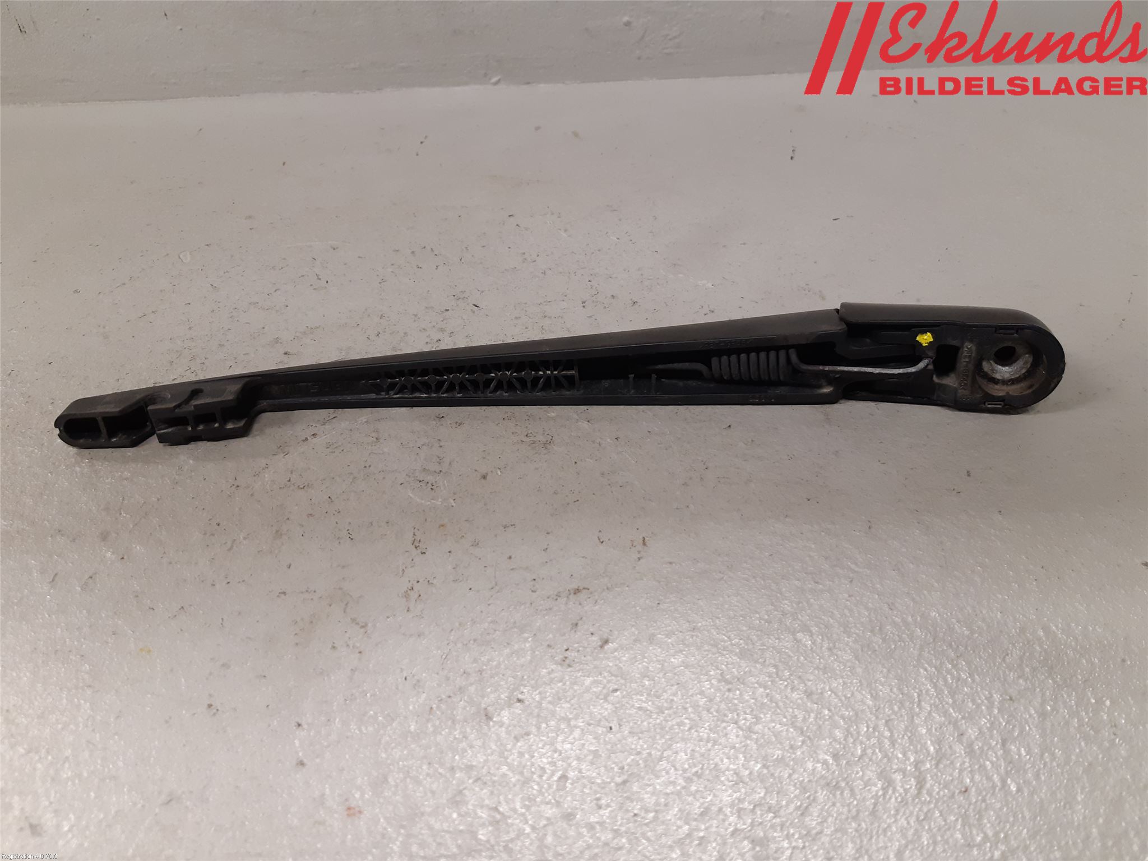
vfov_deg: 53.1
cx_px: 574
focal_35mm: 26
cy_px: 430
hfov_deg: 67.3
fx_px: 862
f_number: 1.7
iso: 125
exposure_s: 1/50
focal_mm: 3.93
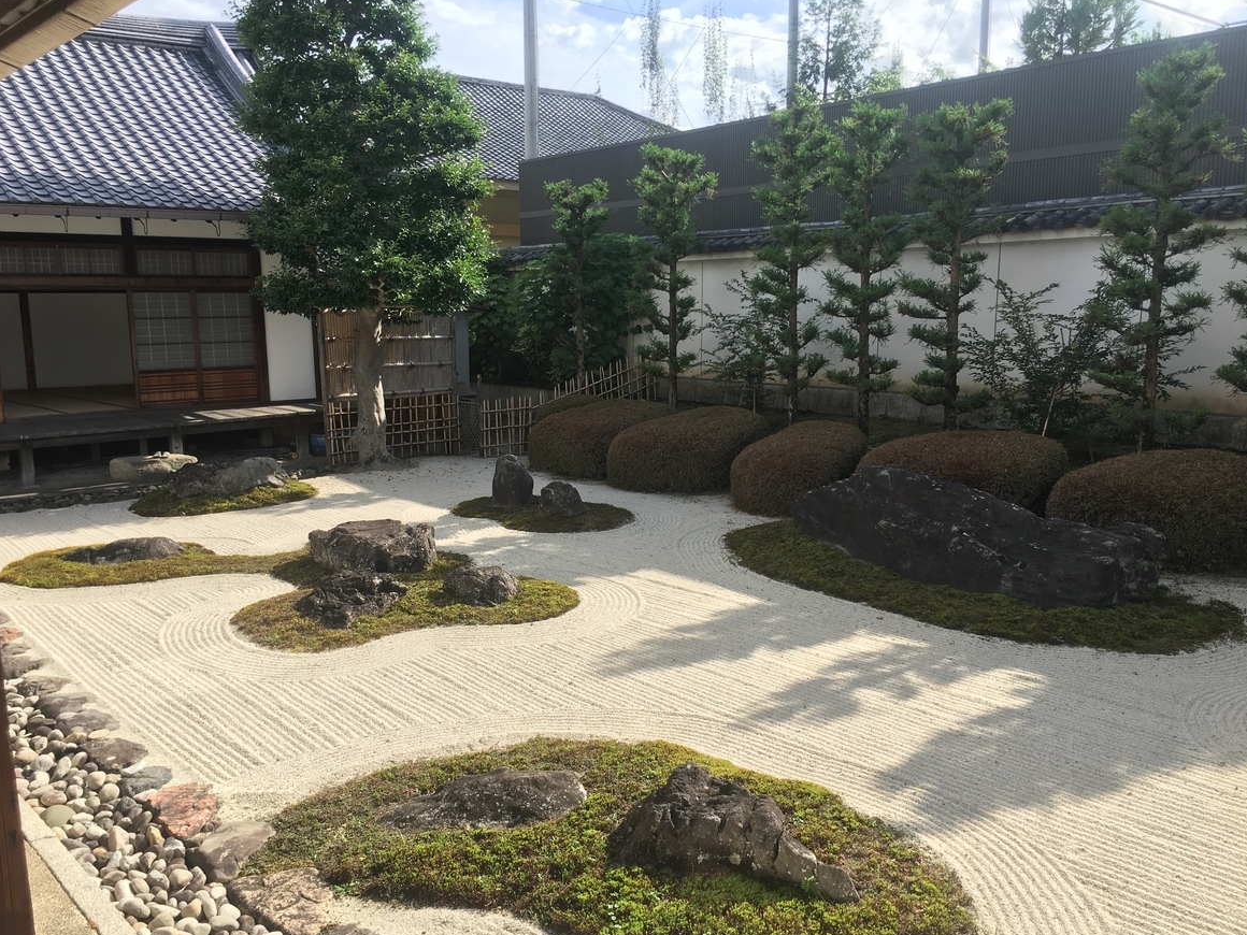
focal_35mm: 30
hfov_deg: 60.0
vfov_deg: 46.8
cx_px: 610
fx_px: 1081
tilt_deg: -8.0
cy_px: 479
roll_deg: +0.8
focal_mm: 4.15
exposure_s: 1/705
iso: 25
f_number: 2.2
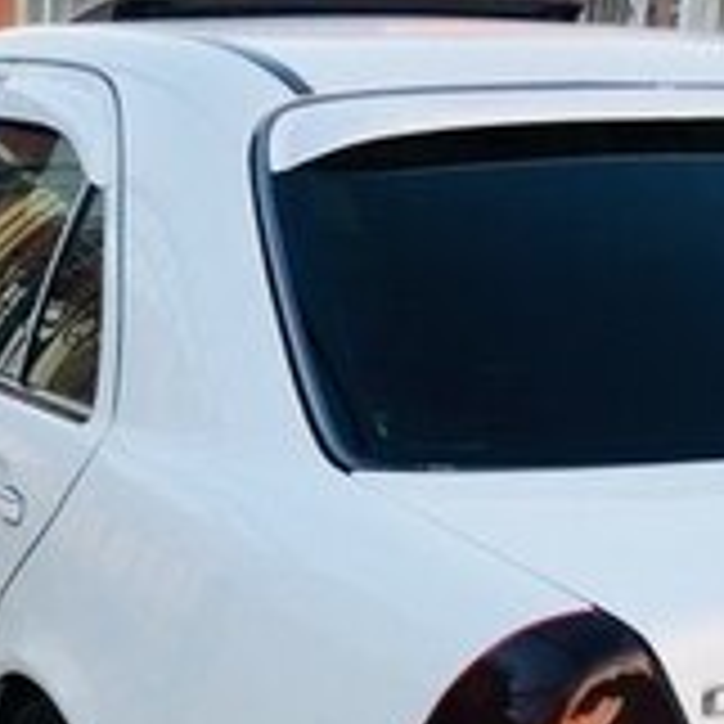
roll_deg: +0.1
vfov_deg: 20.0
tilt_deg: -27.9
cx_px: 72
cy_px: 962
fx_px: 1869
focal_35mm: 79
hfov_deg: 21.4
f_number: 2.2
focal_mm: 4.15
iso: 40
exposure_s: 1/100
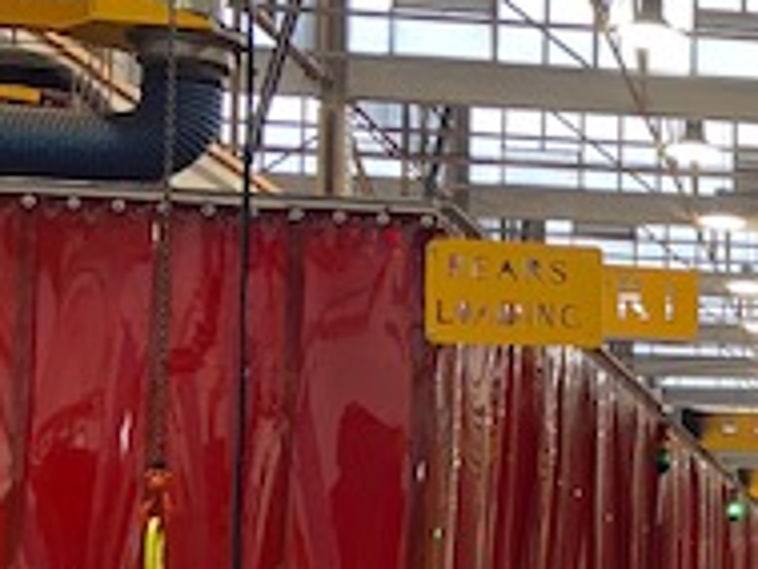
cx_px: 1139
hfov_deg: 19.4
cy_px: 561
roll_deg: -1.5
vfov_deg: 16.5
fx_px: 1928
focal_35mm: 88
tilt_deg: +2.8
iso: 80
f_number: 1.8
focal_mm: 4.25
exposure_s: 1/57
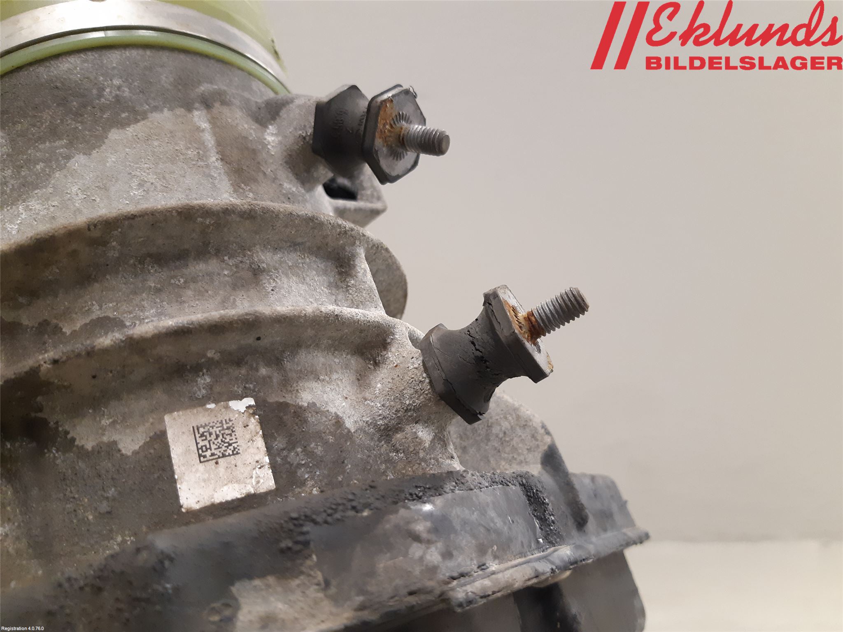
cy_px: 316
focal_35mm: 26
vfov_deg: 53.1
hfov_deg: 67.3
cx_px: 422
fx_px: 633
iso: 250
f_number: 1.7
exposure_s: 1/33
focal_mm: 3.93
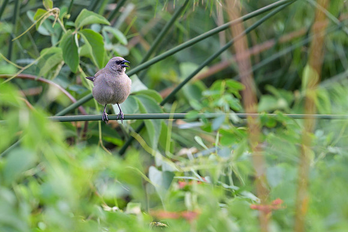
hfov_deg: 1.7
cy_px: 87
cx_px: 141
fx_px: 11477
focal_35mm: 1188
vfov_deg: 1.2
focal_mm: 400
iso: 125
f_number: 2.8
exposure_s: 1/500
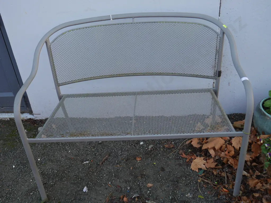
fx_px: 297
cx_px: 136
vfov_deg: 37.7
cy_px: 102
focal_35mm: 38
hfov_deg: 49.0
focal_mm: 19
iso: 200
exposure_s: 1/60
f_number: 4.1
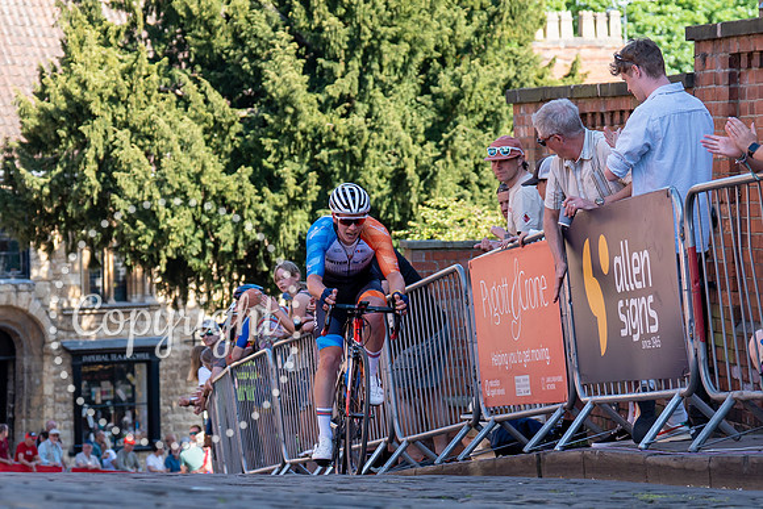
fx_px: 3387
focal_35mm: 160
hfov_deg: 12.8
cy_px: 388
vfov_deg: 8.6
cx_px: 275
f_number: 3.5
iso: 200
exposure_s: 1/1000
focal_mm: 70
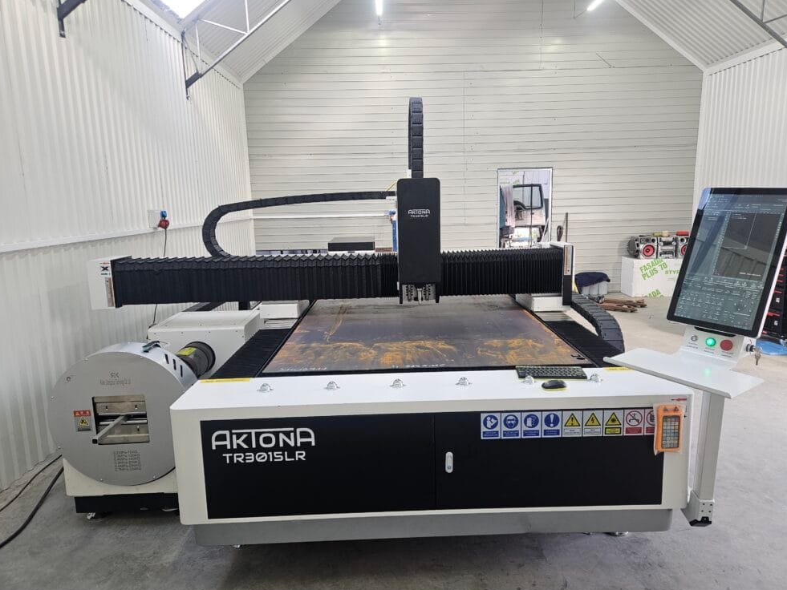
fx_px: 546
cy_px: 306
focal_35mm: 24
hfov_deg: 71.6
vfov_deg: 56.8
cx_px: 404
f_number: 1.8
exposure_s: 1/190
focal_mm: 5.4
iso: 125
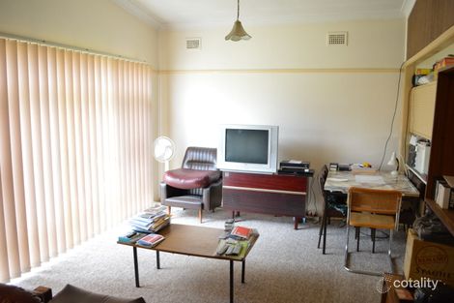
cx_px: 227
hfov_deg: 67.4
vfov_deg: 47.9
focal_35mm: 27
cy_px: 152
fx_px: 340
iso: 1250
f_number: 3.5
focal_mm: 18
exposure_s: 1/60
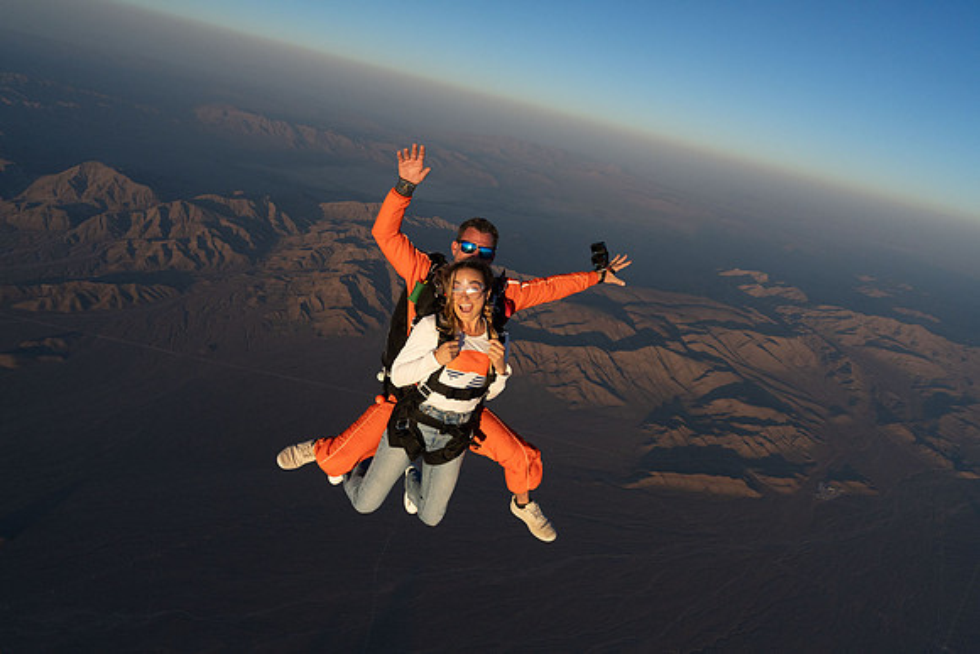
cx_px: 490
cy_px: 327
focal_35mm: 24
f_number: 9
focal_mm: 24
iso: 1250
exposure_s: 1/2000
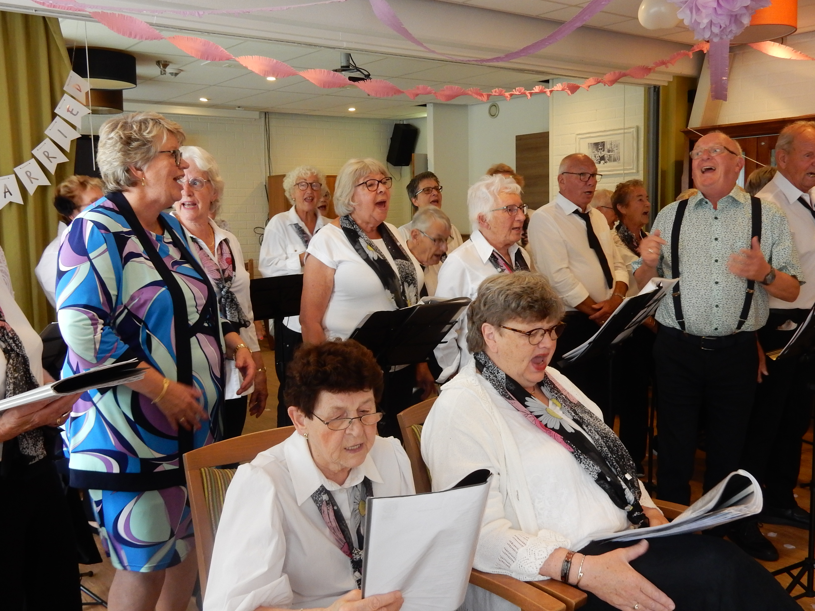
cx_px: 408
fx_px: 848
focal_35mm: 36
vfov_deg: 39.7
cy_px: 306
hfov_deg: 51.4
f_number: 4
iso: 400
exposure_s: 1/20
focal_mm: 6.4
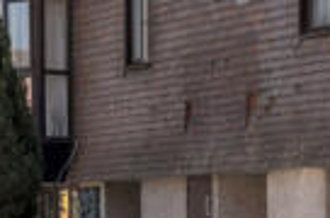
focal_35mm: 140
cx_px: 653
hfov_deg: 12.9
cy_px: -28
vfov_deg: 9.7
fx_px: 1278
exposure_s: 1/160
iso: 200
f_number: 8
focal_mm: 18.5
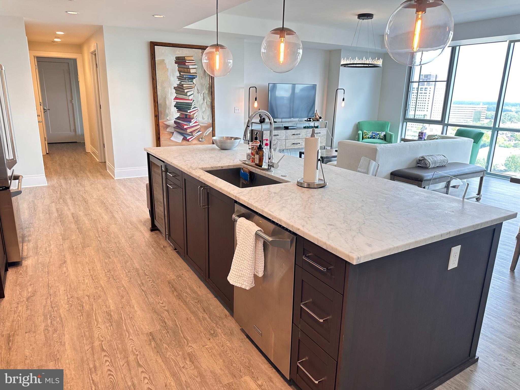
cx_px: 260
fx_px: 361
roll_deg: -1.9
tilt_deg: -15.4
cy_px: 195
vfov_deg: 56.8
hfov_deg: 71.6
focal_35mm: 24
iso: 125
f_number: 1.78
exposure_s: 1/60
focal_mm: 6.86
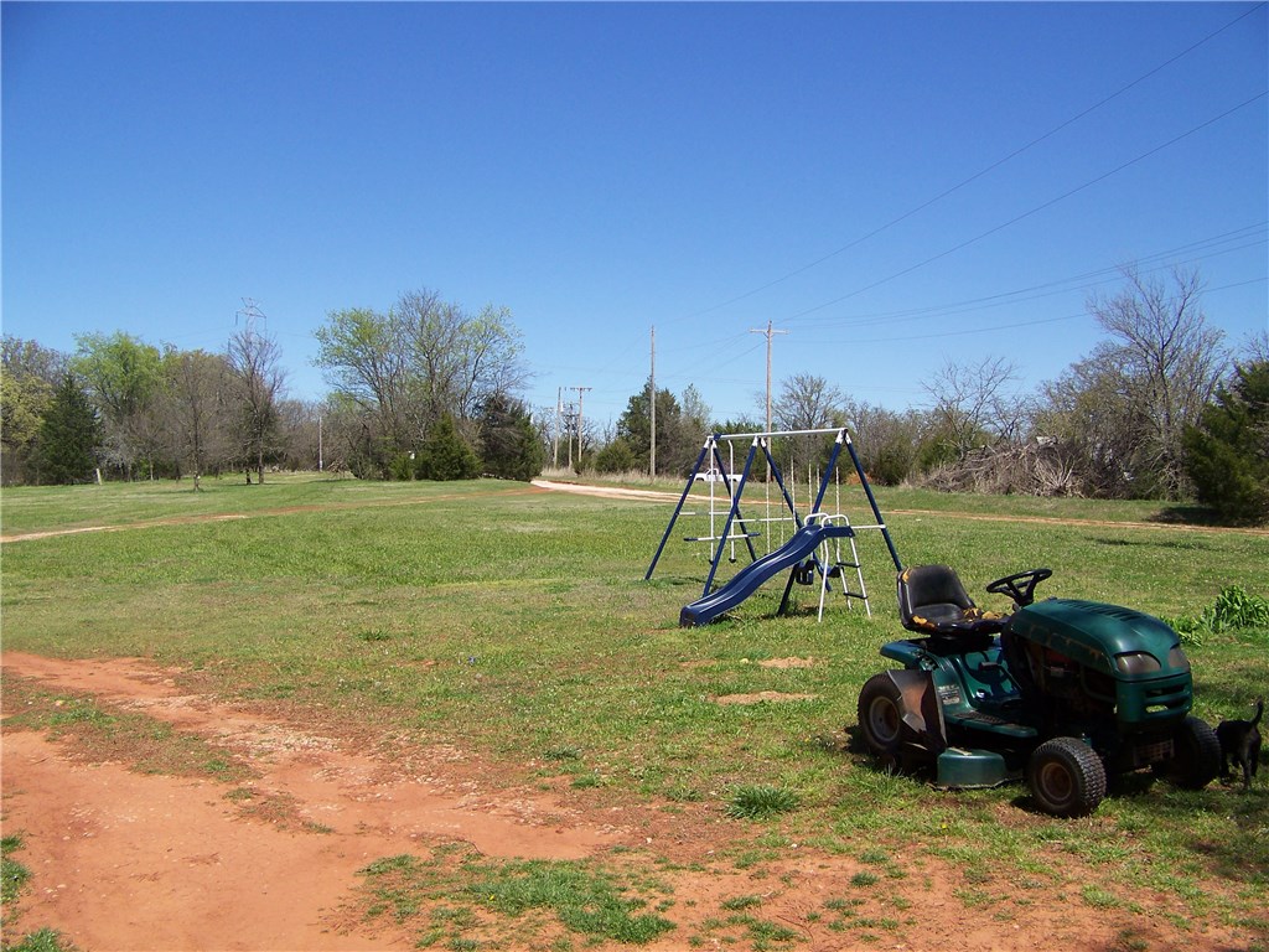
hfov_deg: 51.4
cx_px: 634
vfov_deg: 39.7
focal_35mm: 36
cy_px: 476
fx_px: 1320
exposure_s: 1/500
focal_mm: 5.85
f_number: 4
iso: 64
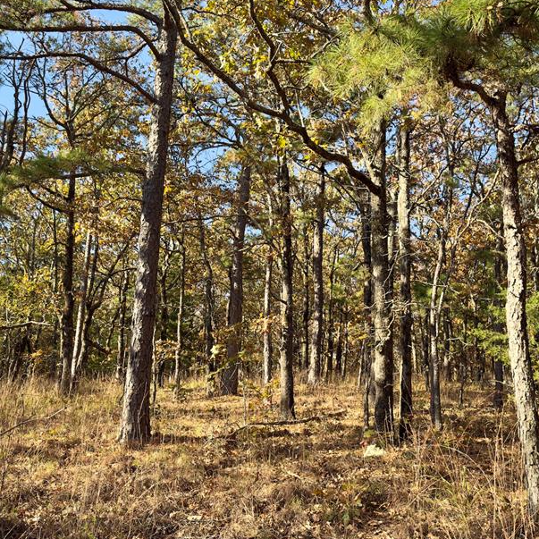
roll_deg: -2.8
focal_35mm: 36
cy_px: 294
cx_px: 257
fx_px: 634
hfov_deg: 46.0
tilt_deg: +15.9
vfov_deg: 46.0
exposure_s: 1/715
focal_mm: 6.76
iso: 64
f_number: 1.78
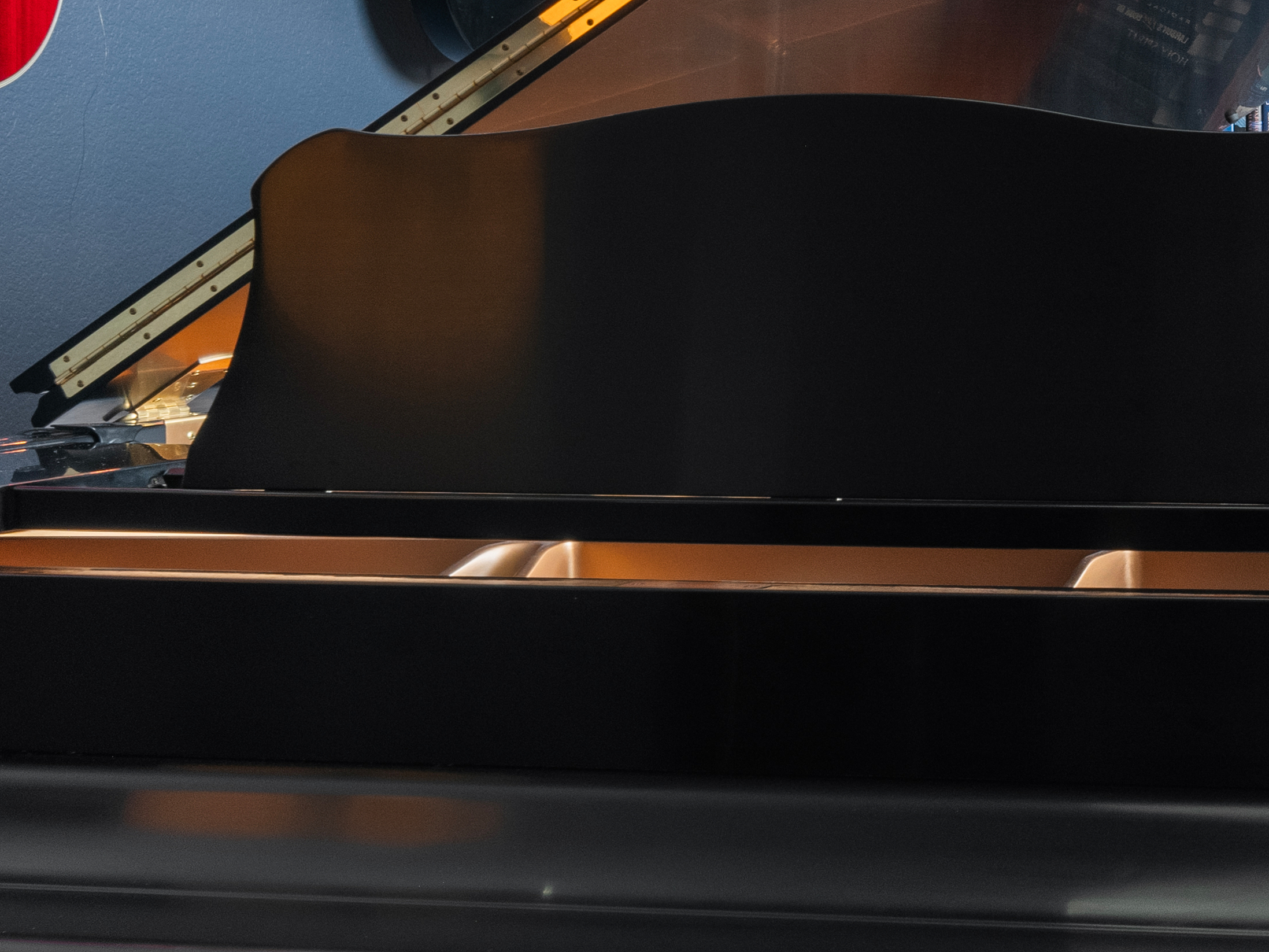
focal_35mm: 85
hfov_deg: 19.6
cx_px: 1967
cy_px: 248
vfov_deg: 17.3
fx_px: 3116
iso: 400
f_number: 13
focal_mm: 28.6
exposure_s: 2.5
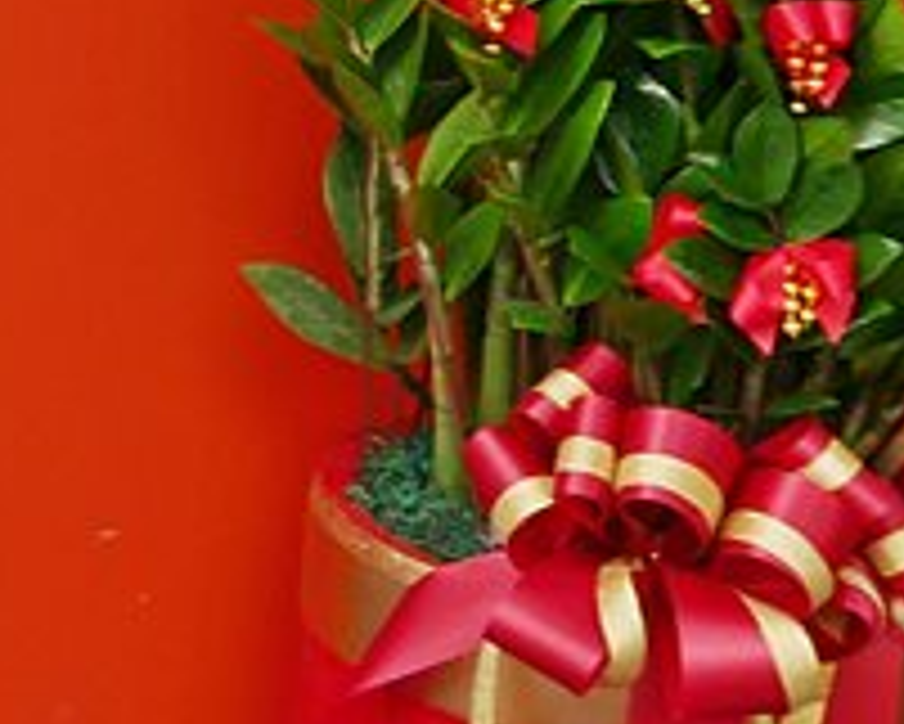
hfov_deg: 10.4
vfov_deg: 9.3
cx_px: -1120
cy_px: 47
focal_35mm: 165
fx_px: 4417
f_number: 4
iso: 200
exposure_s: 1/160
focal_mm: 17
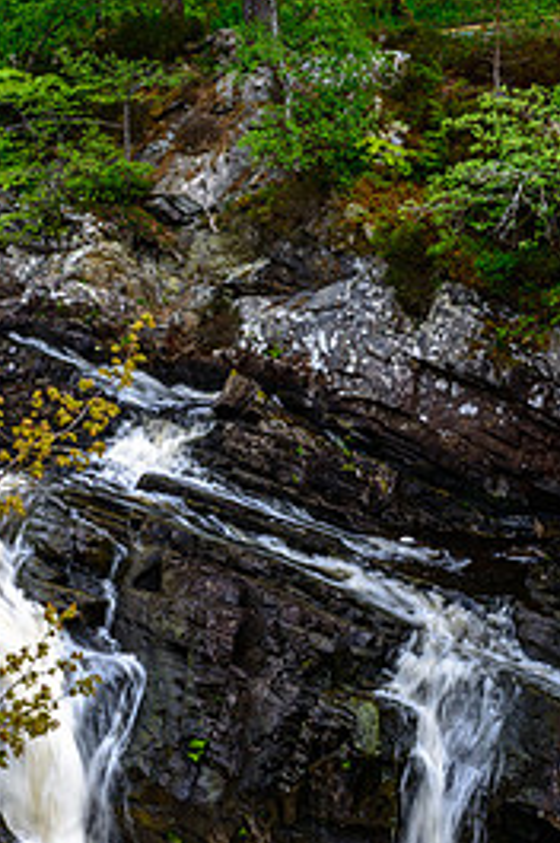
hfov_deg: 11.9
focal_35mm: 114
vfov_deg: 17.9
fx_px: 2667
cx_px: -10
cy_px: 517
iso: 100
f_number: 13
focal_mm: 52
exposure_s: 1/20
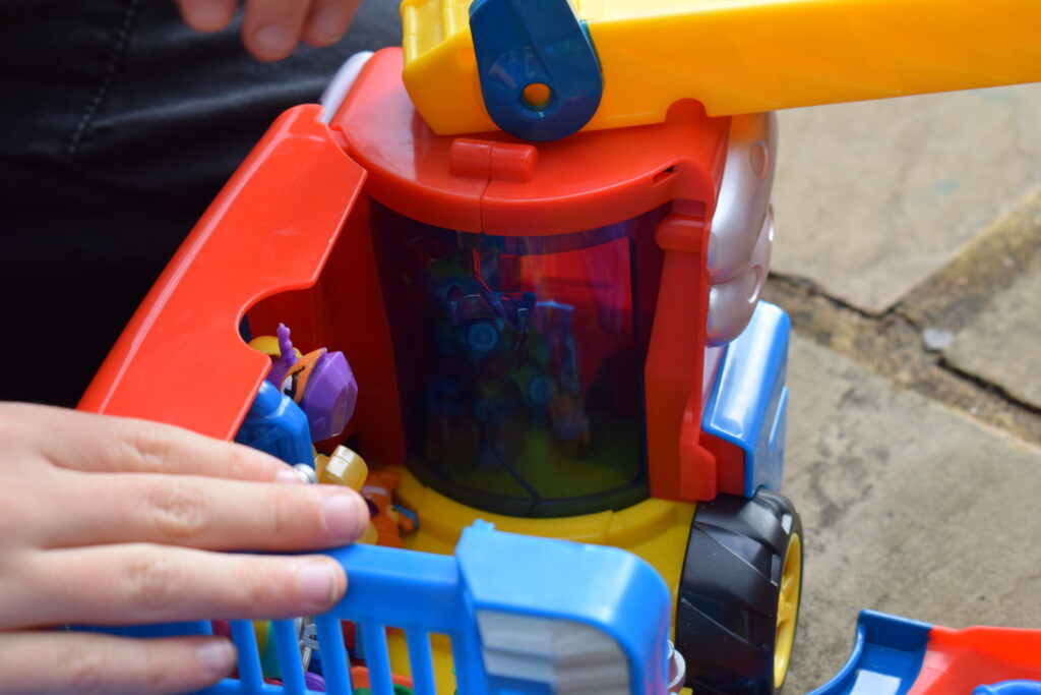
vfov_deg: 16.6
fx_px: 2386
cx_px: 520
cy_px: 348
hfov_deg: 24.6
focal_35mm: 82
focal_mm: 55
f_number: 8
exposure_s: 1/250
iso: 400
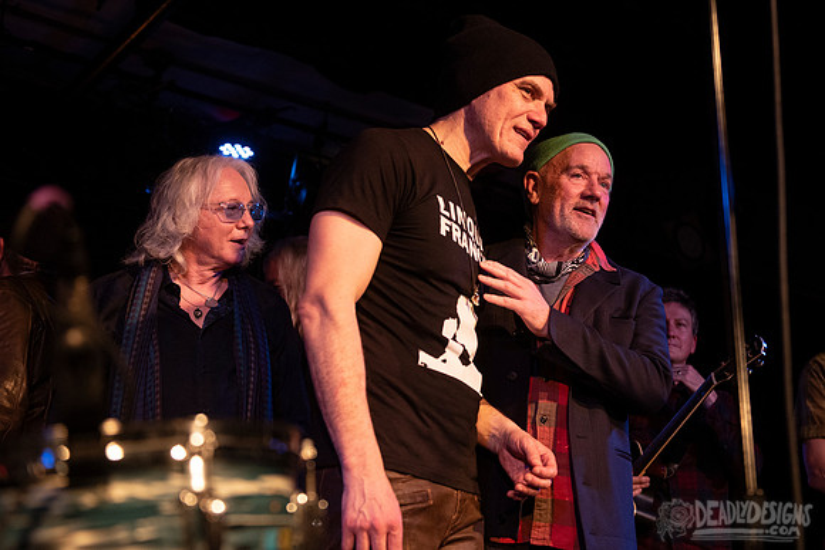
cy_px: 246
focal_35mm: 53
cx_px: 488
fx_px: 1208
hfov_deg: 37.6
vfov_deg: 25.6
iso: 2000
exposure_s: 1/200
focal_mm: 44
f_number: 3.2
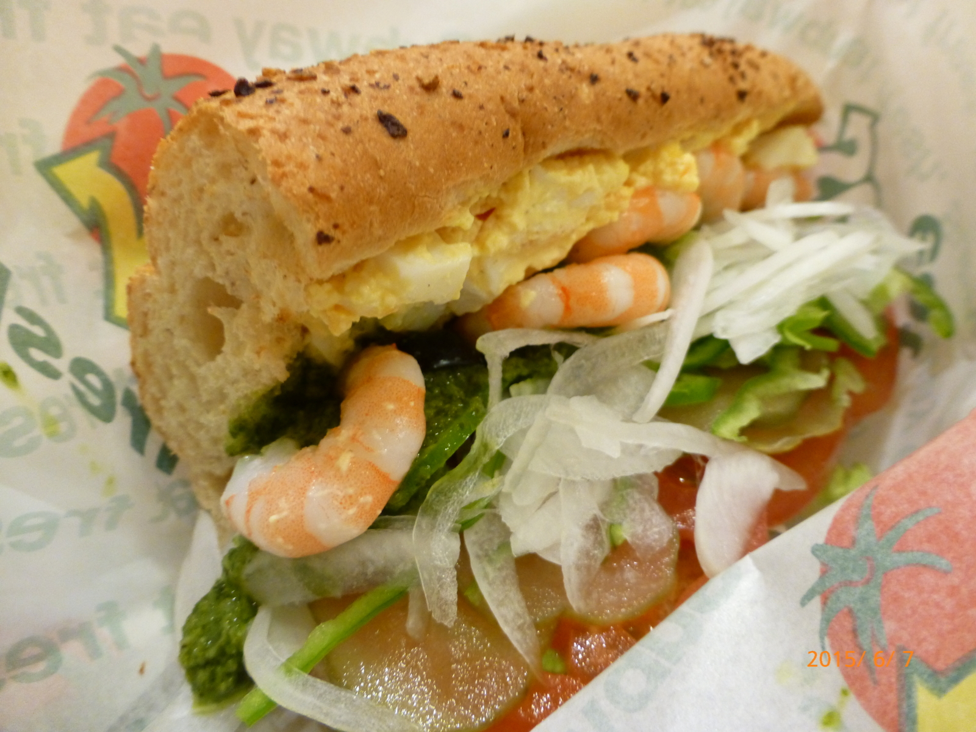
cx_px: 488
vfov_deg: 56.8
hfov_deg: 71.6
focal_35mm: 24
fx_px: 677
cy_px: 366
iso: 400
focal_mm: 4.3
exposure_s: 1/20
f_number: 3.3
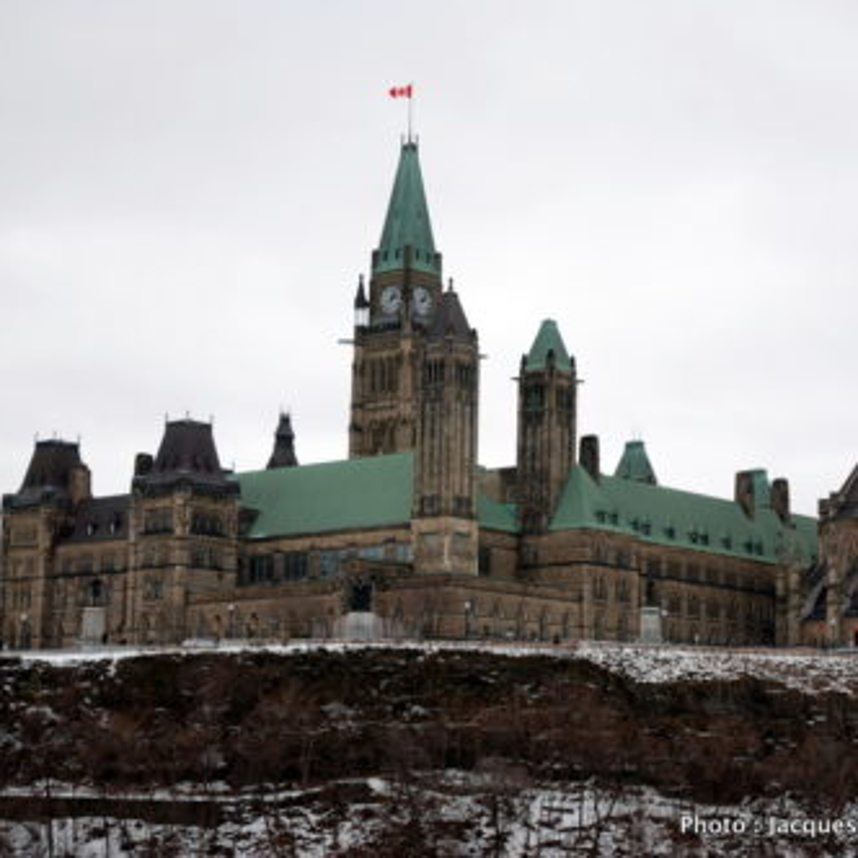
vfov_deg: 23.7
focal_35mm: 73
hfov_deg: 23.6
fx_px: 2047
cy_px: 430
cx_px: 553
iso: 100
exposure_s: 1/100
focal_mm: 38
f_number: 5
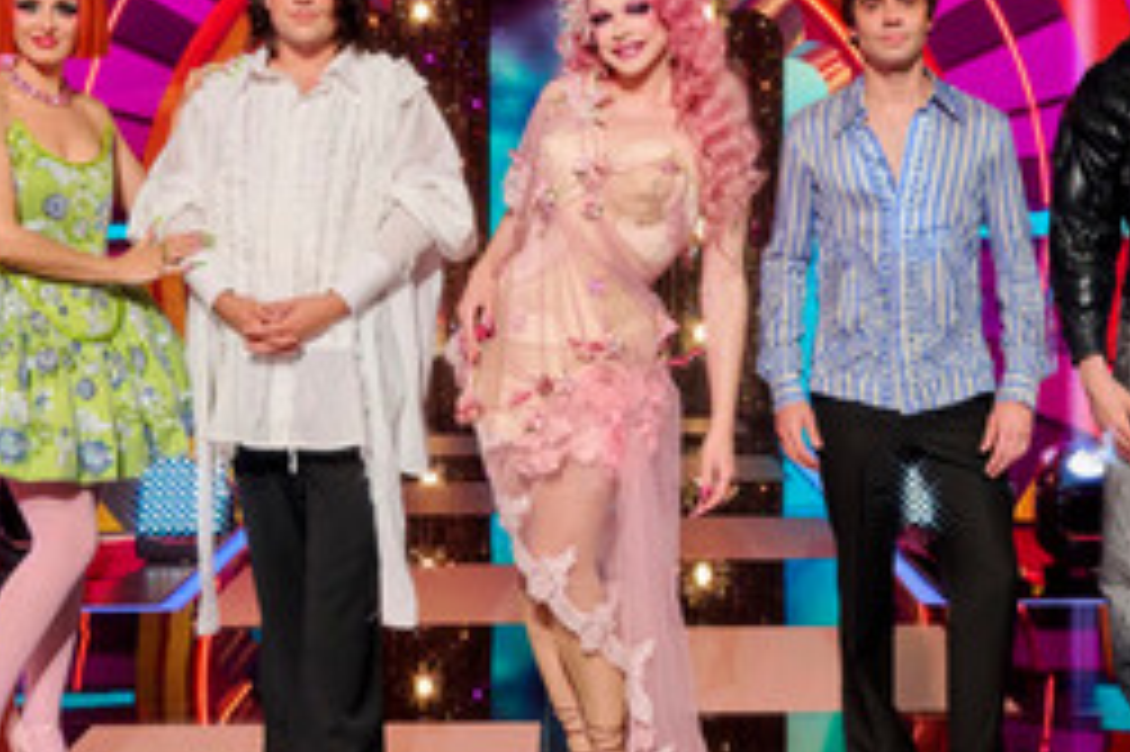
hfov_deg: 35.6
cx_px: 626
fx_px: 1757
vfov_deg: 24.1
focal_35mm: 56
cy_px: 306
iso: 2000
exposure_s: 1/320
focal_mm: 30
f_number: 4
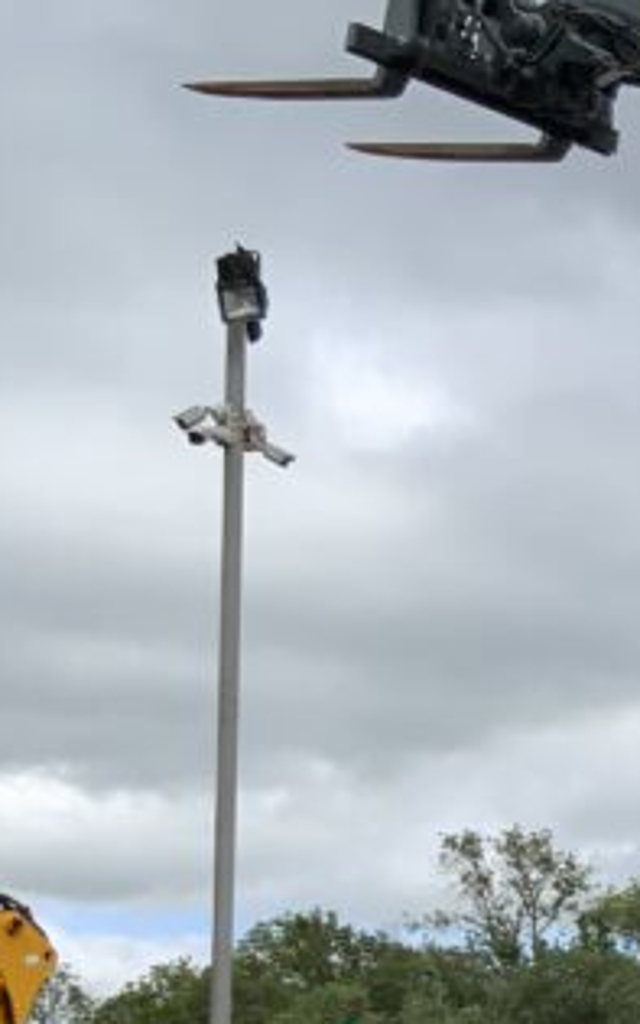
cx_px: 1209
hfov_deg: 11.9
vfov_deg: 20.3
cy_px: 978
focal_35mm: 100
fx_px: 2789
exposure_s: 1/1786
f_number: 1.8
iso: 16
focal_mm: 3
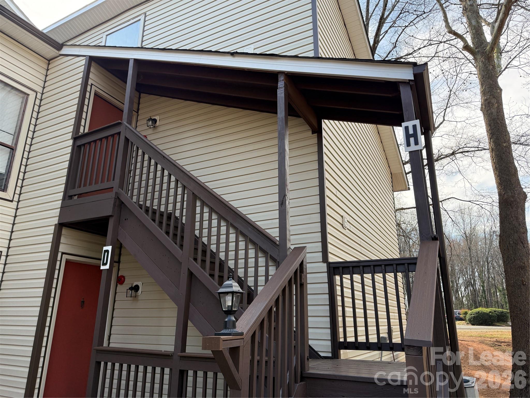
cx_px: 265
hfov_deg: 71.6
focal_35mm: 24
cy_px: 199
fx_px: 367
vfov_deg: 56.8
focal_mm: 6.76
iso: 100
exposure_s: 1/955
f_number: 1.78
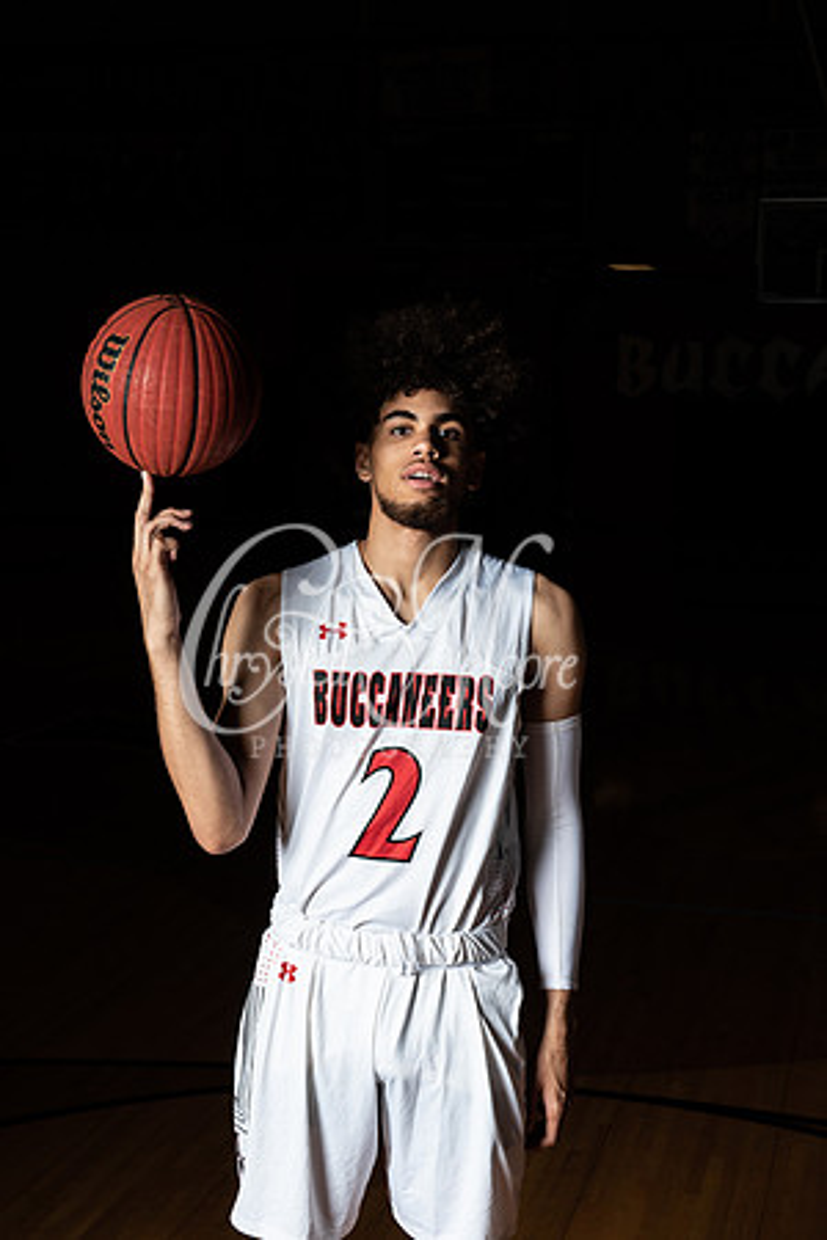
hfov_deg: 22.6
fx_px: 2067
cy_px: 620
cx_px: 414
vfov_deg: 33.4
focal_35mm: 60
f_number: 14
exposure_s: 1/200
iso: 320
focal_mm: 60
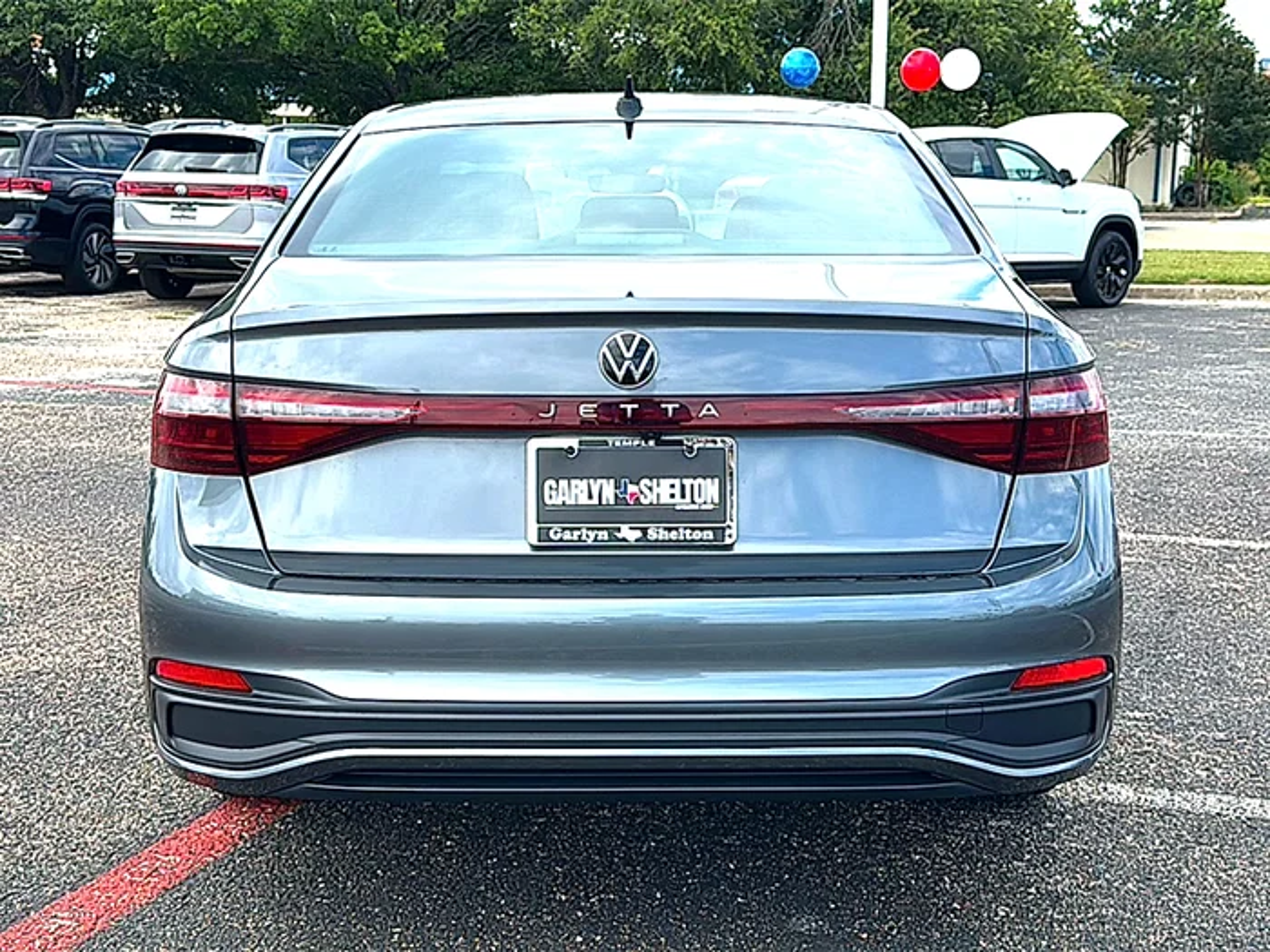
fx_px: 1468
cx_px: 635
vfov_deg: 36.0
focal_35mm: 40
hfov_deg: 46.8
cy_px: 476
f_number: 1.78
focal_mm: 6.86
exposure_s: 1/1786
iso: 80
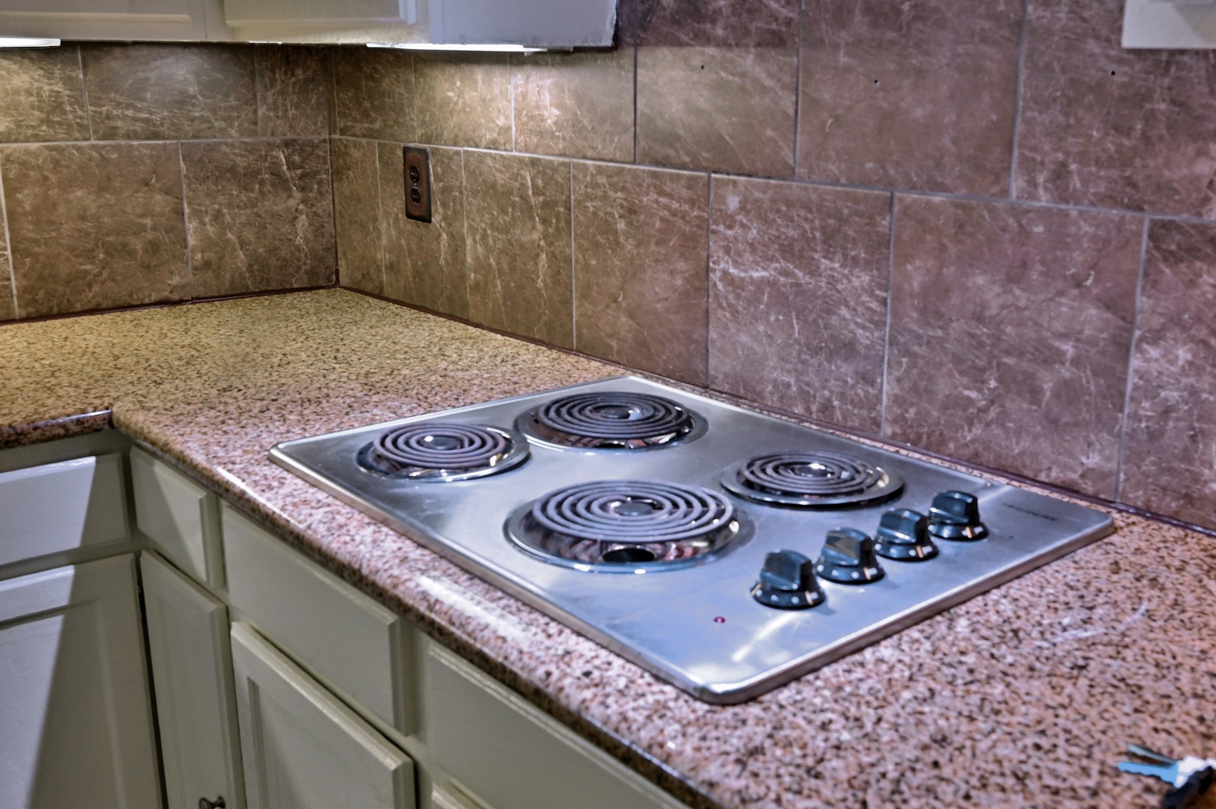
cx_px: 671
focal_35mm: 35
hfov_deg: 54.4
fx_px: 1181
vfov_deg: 37.8
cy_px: 400
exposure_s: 1/6
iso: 400
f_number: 8
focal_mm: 30
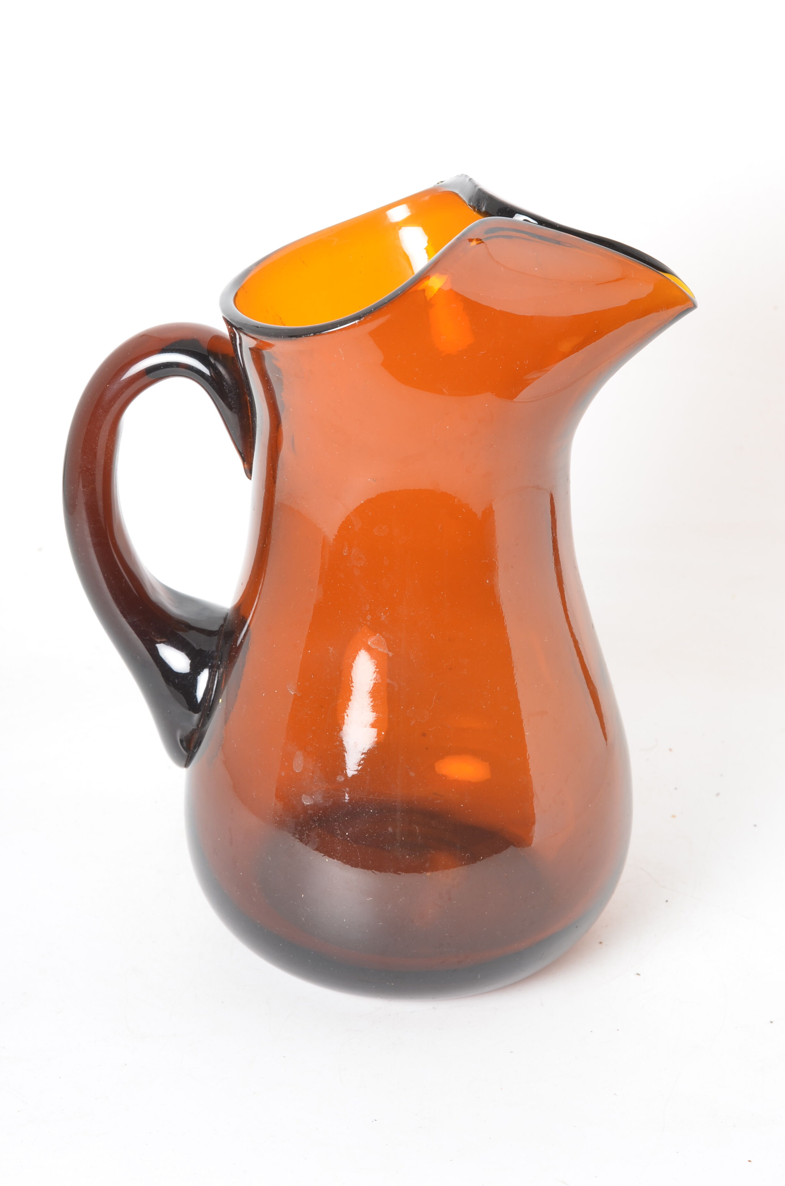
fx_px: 2464
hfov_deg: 18.1
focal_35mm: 75
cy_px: 593
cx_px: 392
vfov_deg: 27.0
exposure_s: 1/125
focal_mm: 50
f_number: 11
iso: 100
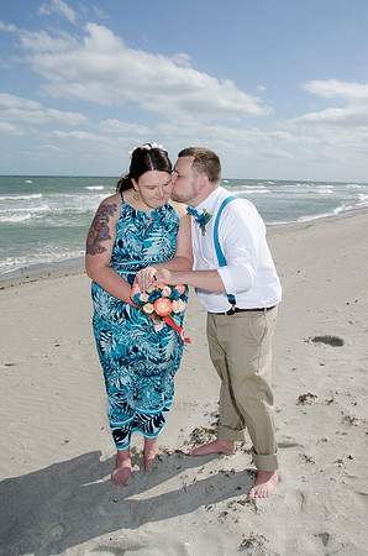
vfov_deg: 62.0
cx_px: 184
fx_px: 462
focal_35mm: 30
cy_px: 278
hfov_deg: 43.4
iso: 100
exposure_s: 1/250
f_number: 10
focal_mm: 20
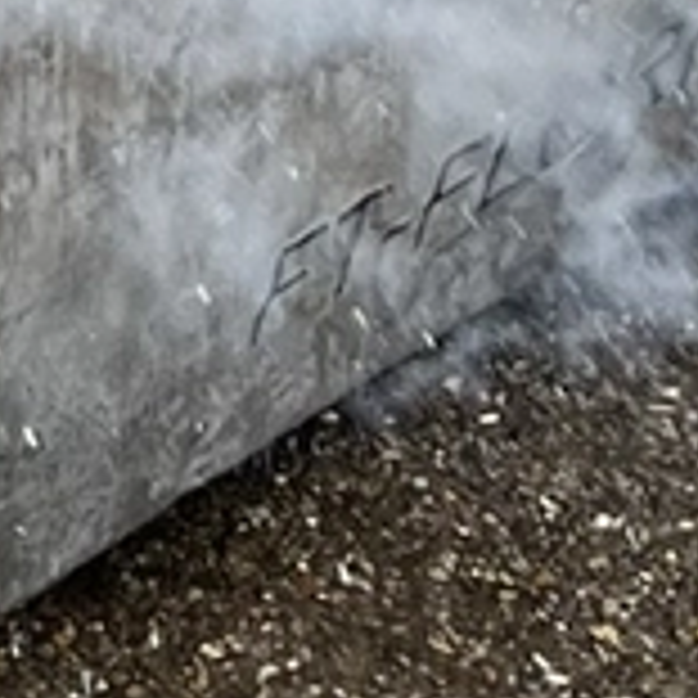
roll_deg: -3.0
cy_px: -1162
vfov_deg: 7.2
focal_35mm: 223
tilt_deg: -23.4
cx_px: -417
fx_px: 5087
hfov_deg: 7.7
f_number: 1.5
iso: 50
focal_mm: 5.7
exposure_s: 1/1089
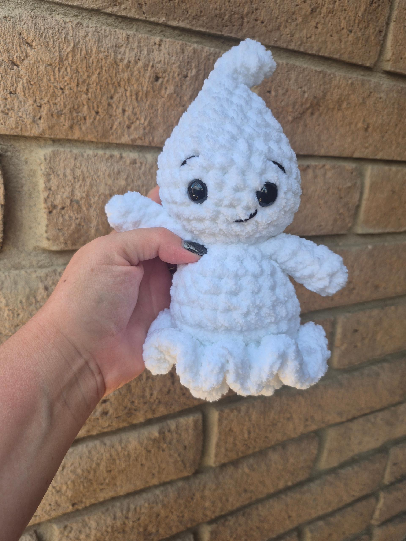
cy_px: 270
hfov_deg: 58.9
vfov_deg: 73.9
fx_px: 360
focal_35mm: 23
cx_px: 203
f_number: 1.8
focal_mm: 5.4
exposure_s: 1/180
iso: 32
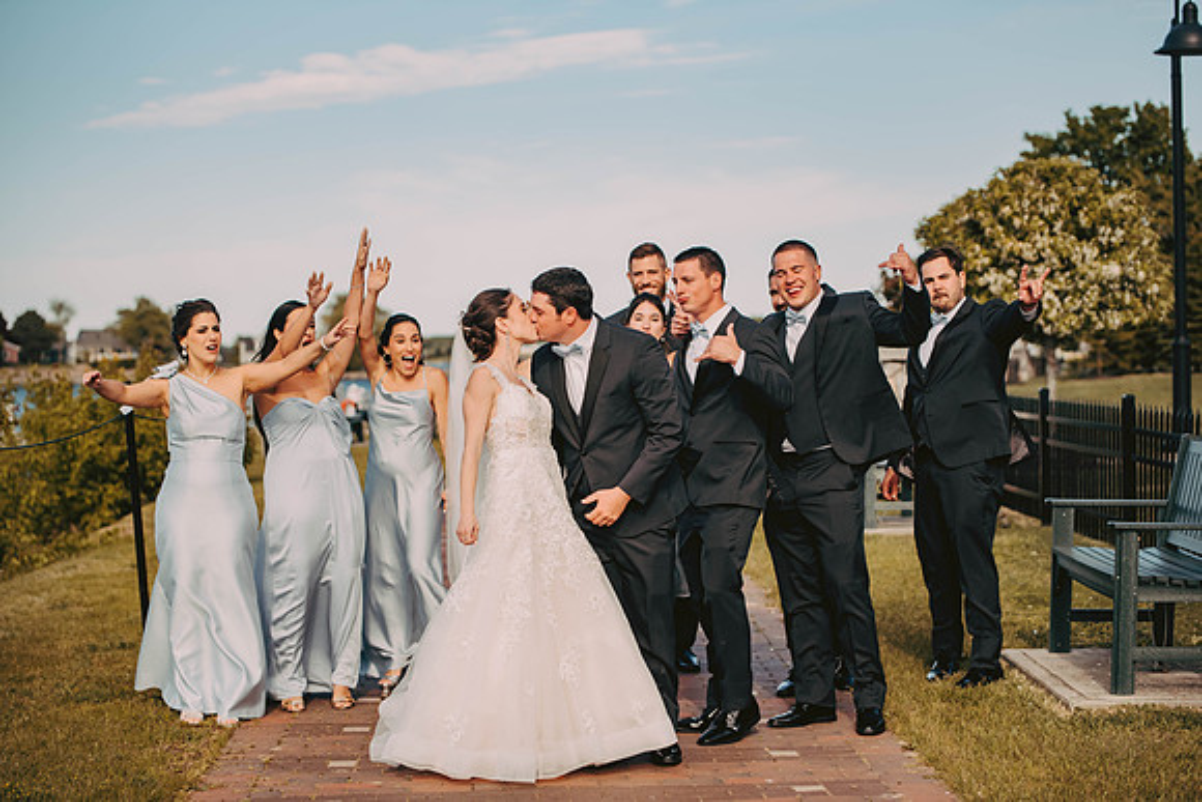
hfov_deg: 28.8
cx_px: 601
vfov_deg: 19.5
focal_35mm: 70
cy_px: 401
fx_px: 2338
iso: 500
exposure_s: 1/4000
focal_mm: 70
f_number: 2.8
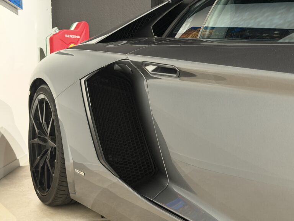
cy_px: 110
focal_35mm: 48
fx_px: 408
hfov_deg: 39.7
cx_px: 147
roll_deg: +0.9
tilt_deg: -3.5
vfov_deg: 30.3
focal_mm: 6.76
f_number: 1.78
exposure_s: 1/30
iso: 640
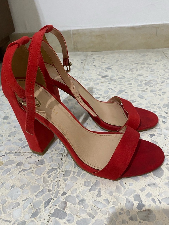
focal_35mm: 29
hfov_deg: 48.2
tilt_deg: -35.0
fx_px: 189
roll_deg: +5.5
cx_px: 78
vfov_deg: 61.6
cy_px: 122
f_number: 1.8
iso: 400
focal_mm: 4.25
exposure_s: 1/50
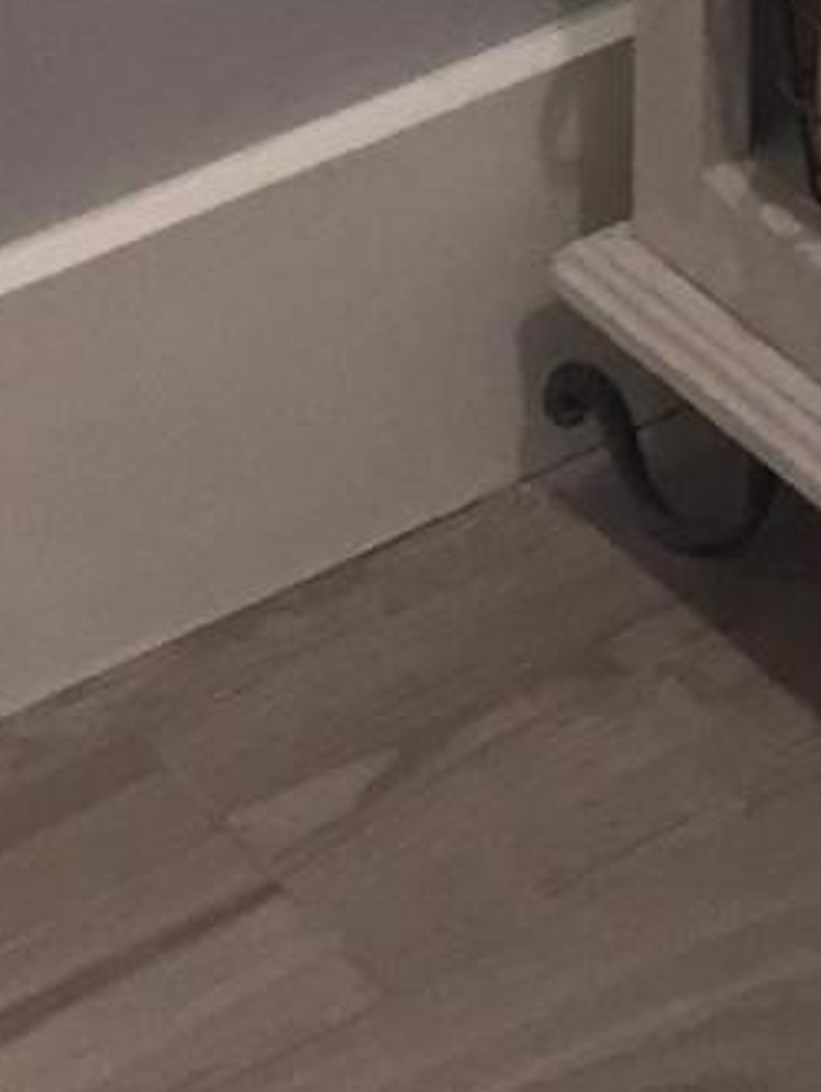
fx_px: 5523
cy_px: -1976
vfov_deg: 9.4
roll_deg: -1.0
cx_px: 1395
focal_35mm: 175
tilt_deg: -9.9
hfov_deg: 8.2
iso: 64
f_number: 2.2
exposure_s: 1/30
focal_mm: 4.15
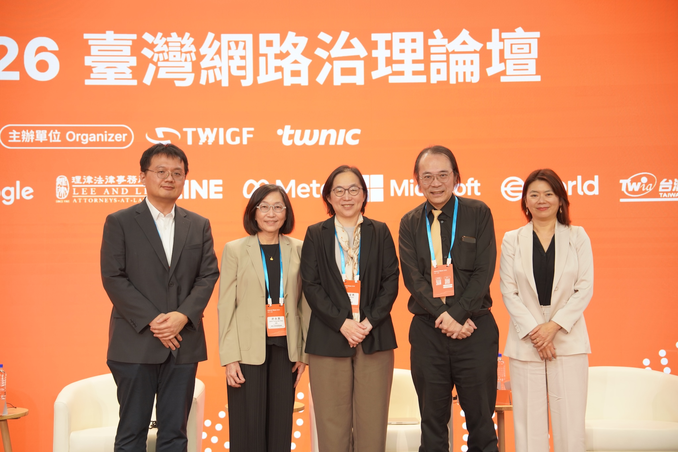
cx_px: 339
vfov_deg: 22.3
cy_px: 226
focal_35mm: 61
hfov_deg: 32.9
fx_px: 1149
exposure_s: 1/200
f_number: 2.8
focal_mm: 61
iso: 800
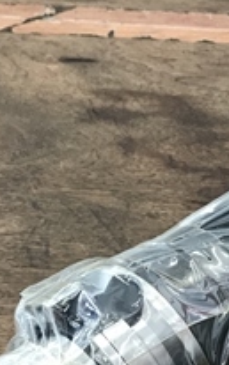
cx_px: 247
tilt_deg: -44.5
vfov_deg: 22.0
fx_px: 917
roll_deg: -4.9
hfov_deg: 13.9
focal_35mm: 92
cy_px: 330
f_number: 1.8
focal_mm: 3.99
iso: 40
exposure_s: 1/20
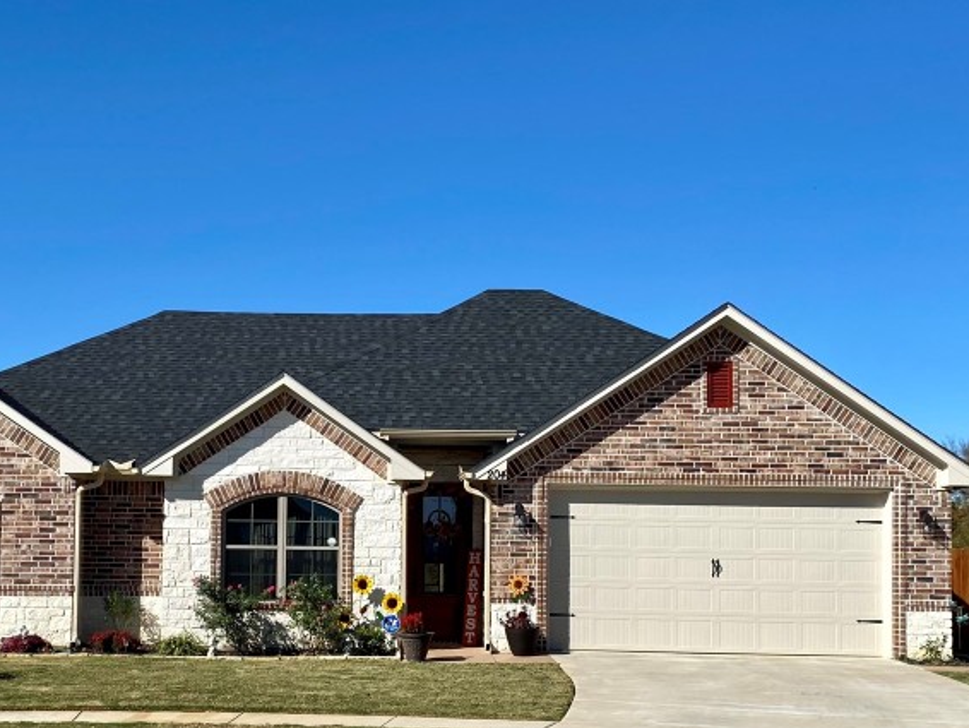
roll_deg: -1.4
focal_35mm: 47
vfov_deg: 30.6
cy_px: 507
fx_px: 1316
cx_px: 351
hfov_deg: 40.1
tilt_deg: +2.8
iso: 32
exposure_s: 1/3610
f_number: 1.8
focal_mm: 4.25
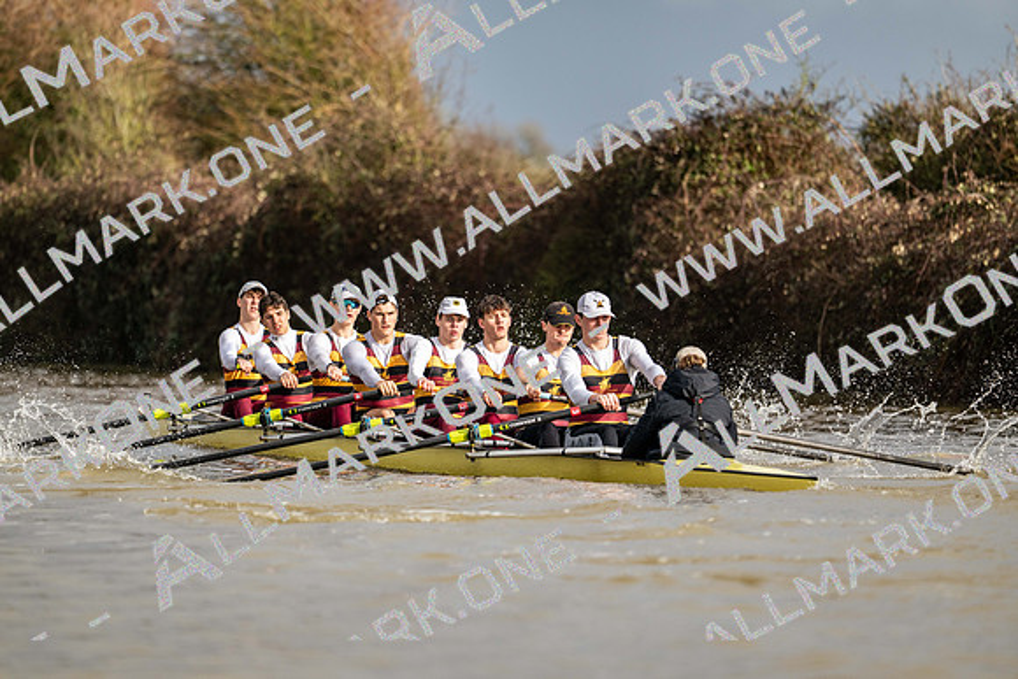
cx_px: 509
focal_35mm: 400
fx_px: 11313
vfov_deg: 3.4
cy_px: 340
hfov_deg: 5.2
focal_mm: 400
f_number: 4.5
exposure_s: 1/1600
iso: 280
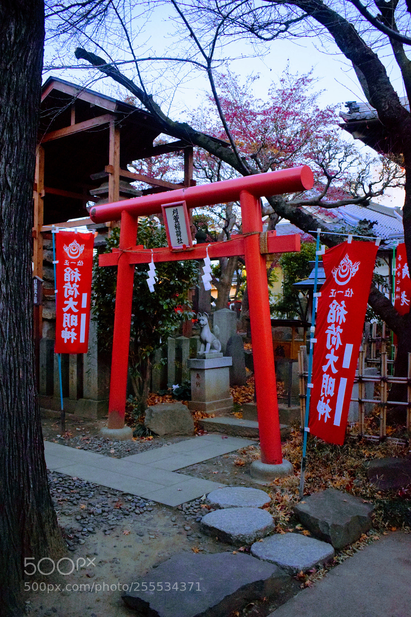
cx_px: 206
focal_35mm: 33
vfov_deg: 57.2
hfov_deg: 40.0
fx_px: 565
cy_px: 308
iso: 6400
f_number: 3.8
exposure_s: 1/40
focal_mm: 22
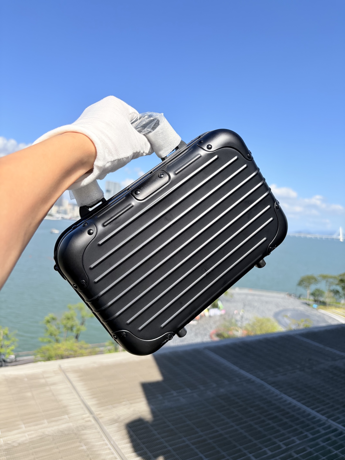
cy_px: 230
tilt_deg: -0.2
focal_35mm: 26
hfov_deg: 53.1
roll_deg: -6.7
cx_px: 172
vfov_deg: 67.3
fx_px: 346
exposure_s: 1/5348
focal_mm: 5.96
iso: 64
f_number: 1.6
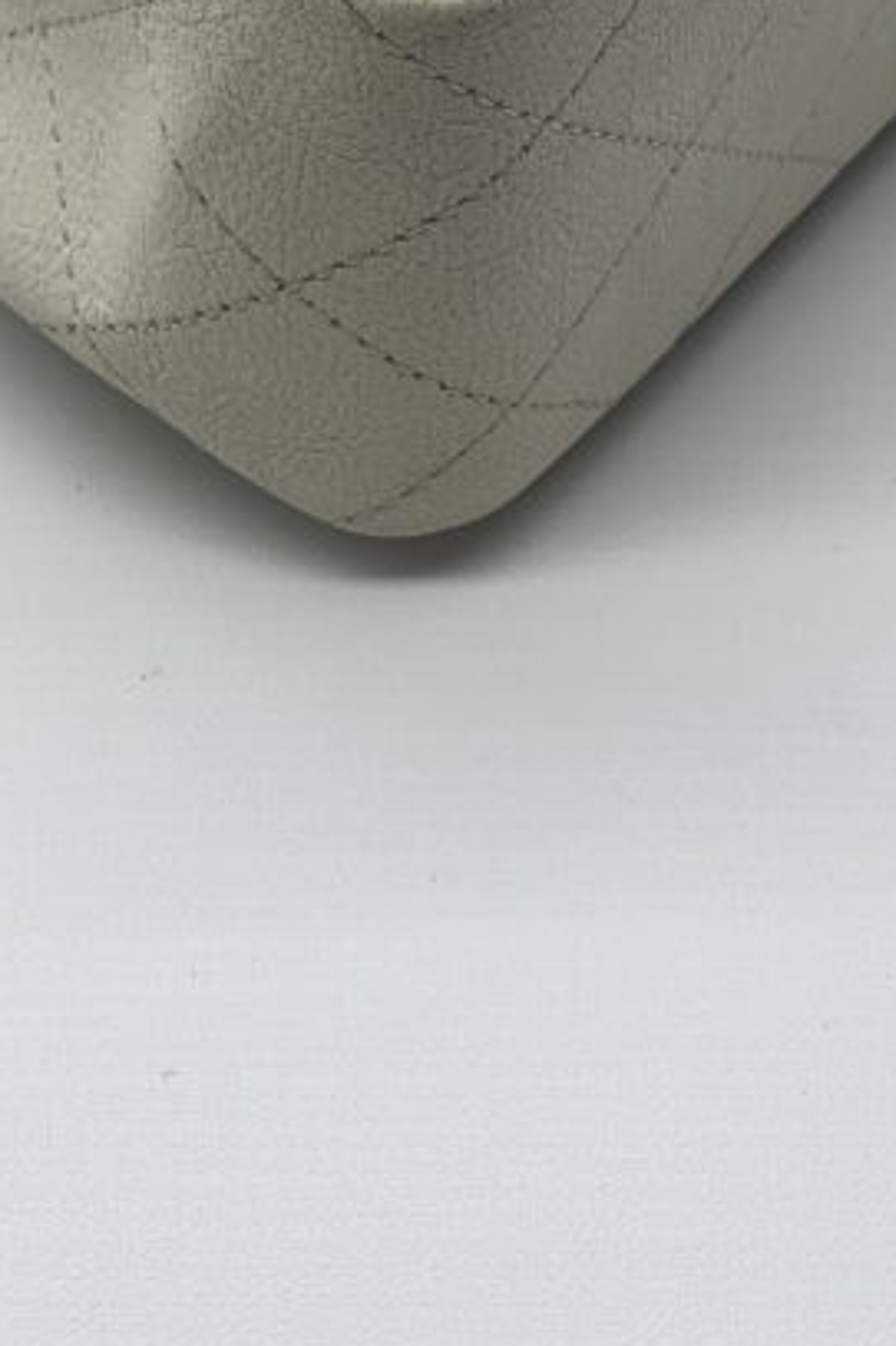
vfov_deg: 27.4
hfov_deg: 20.0
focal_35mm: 68
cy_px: -96
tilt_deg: -37.4
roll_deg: +2.0
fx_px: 2541
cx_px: 463
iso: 25
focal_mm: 4.25
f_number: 1.8
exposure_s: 1/121
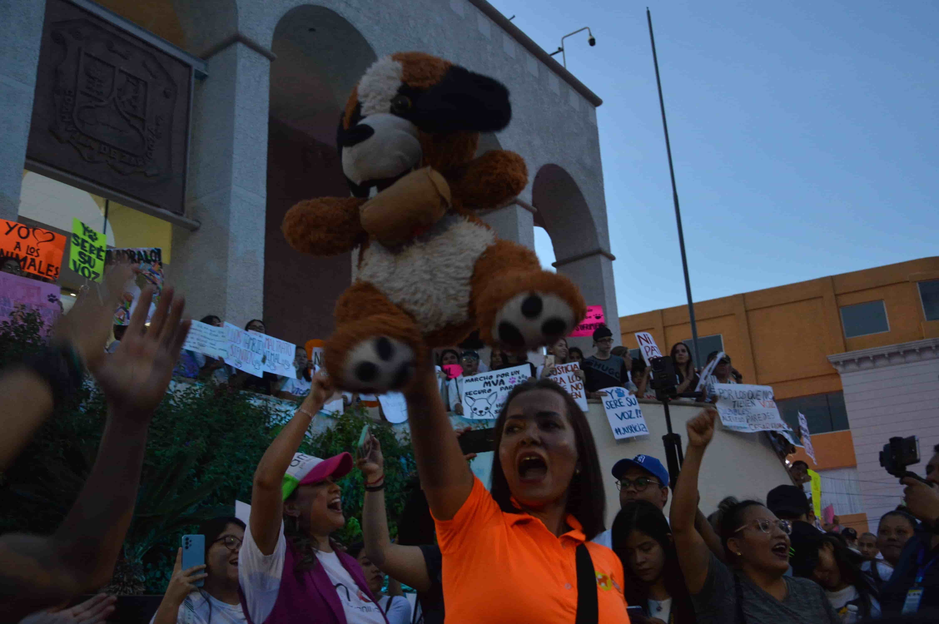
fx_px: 860
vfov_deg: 39.9
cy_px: 312
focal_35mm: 33
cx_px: 470
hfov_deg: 57.3
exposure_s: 1/60
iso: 1400
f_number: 3.8
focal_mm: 22
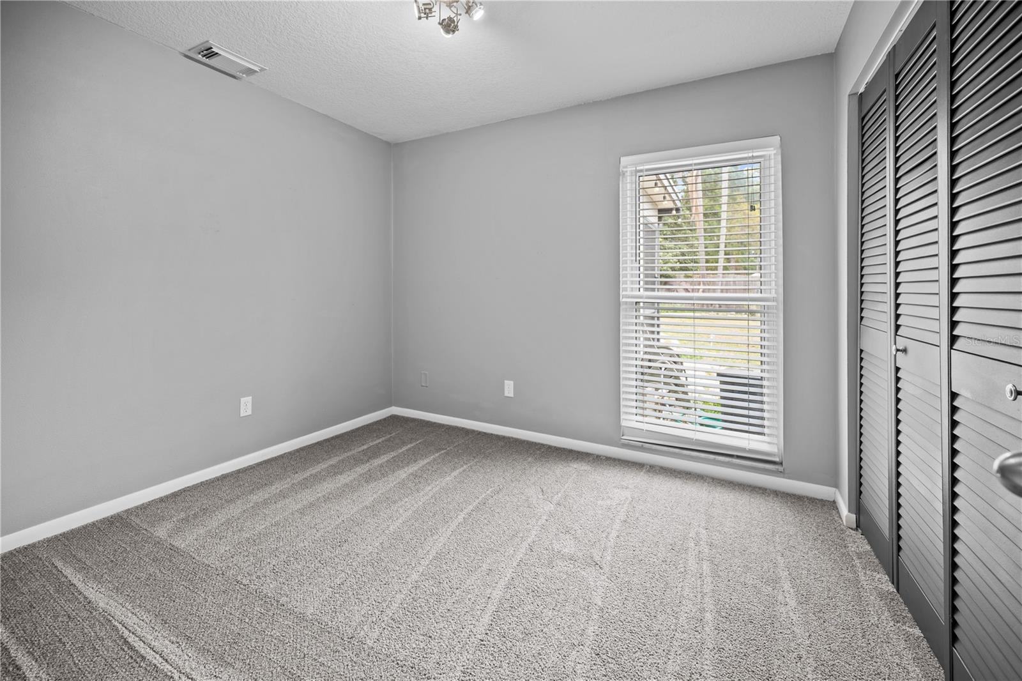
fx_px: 397
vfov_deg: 81.2
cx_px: 511
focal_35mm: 14
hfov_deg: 104.3
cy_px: 340
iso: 100
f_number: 4
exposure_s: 1/2
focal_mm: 14
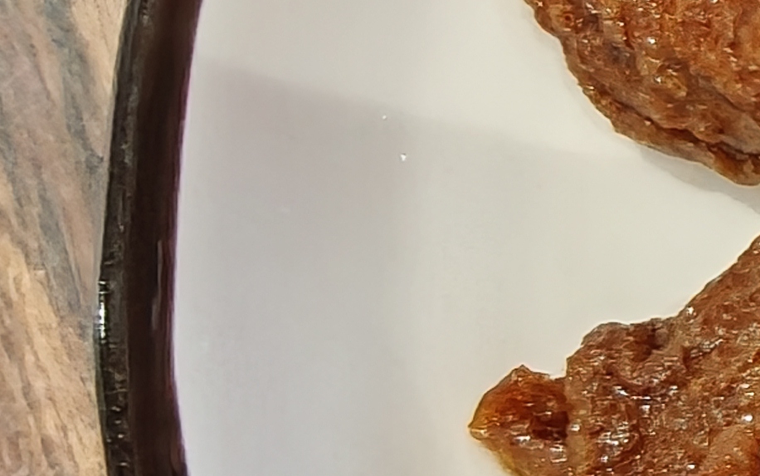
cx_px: 1653
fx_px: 2258
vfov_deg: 12.0
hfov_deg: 14.6
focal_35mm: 109
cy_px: 101
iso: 1600
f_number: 2
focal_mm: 2.3
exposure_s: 1/100
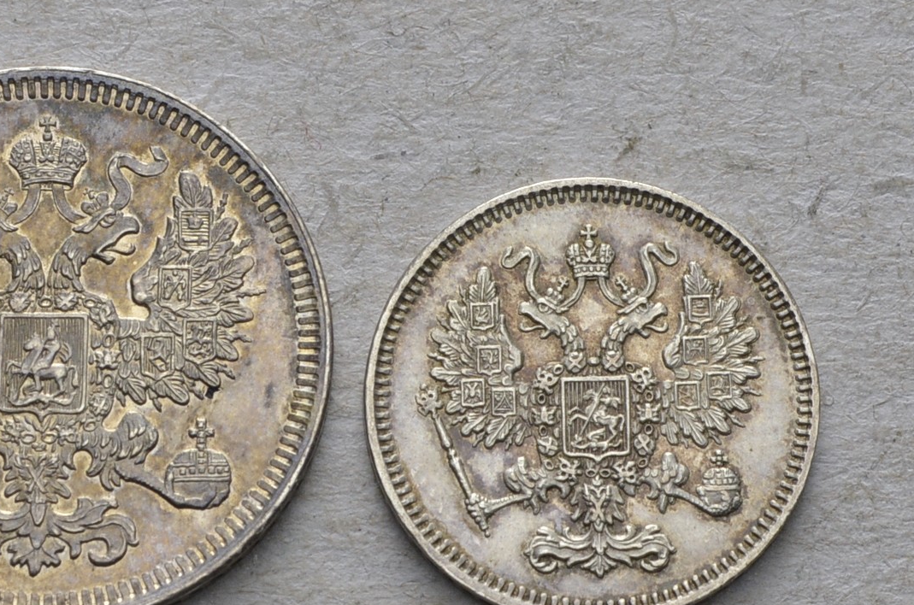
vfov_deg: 7.2
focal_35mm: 190
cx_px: 401
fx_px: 4818
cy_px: 313
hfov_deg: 10.8
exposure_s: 1/250
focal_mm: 55
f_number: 14
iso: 400
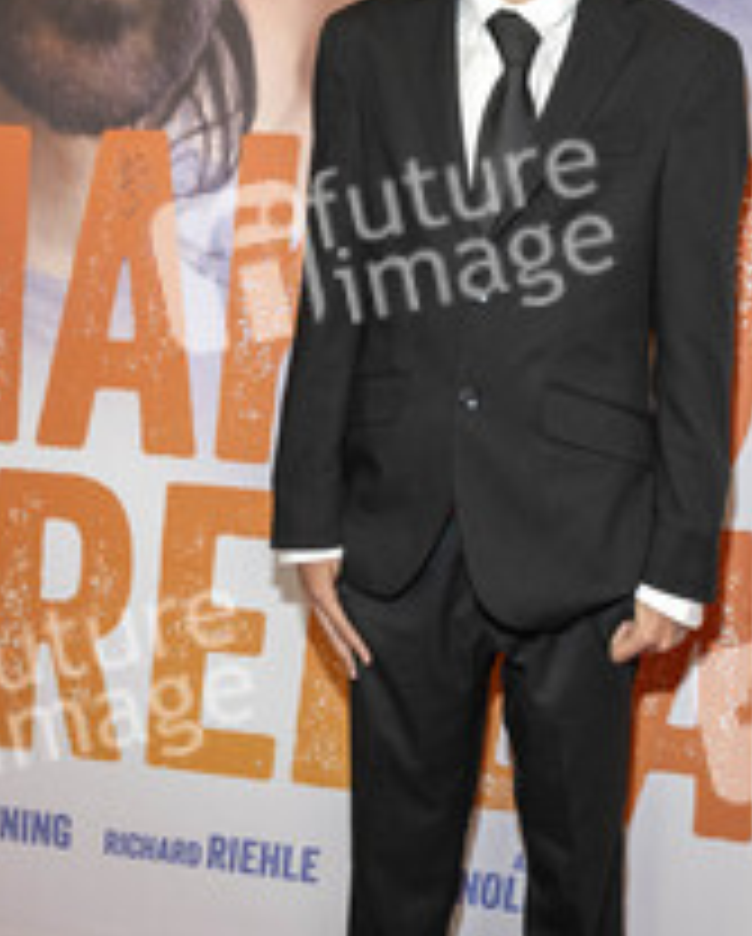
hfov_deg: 28.0
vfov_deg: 34.7
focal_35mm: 54
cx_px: 513
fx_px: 1499
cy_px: 472
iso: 800
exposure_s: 1/200
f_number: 5.6
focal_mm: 30
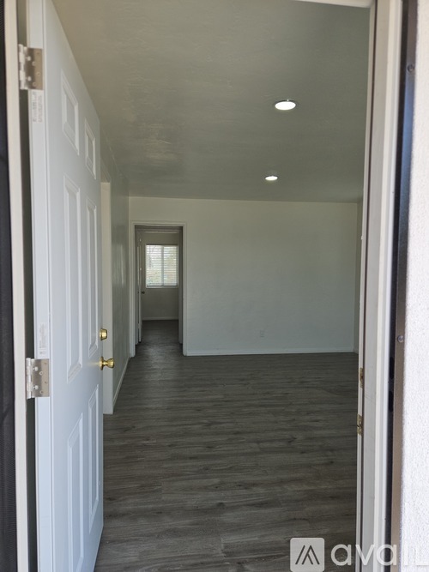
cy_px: 286
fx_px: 380
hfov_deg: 58.9
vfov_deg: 73.9
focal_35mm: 23
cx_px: 214
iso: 25
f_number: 1.8
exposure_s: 1/222
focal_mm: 5.4
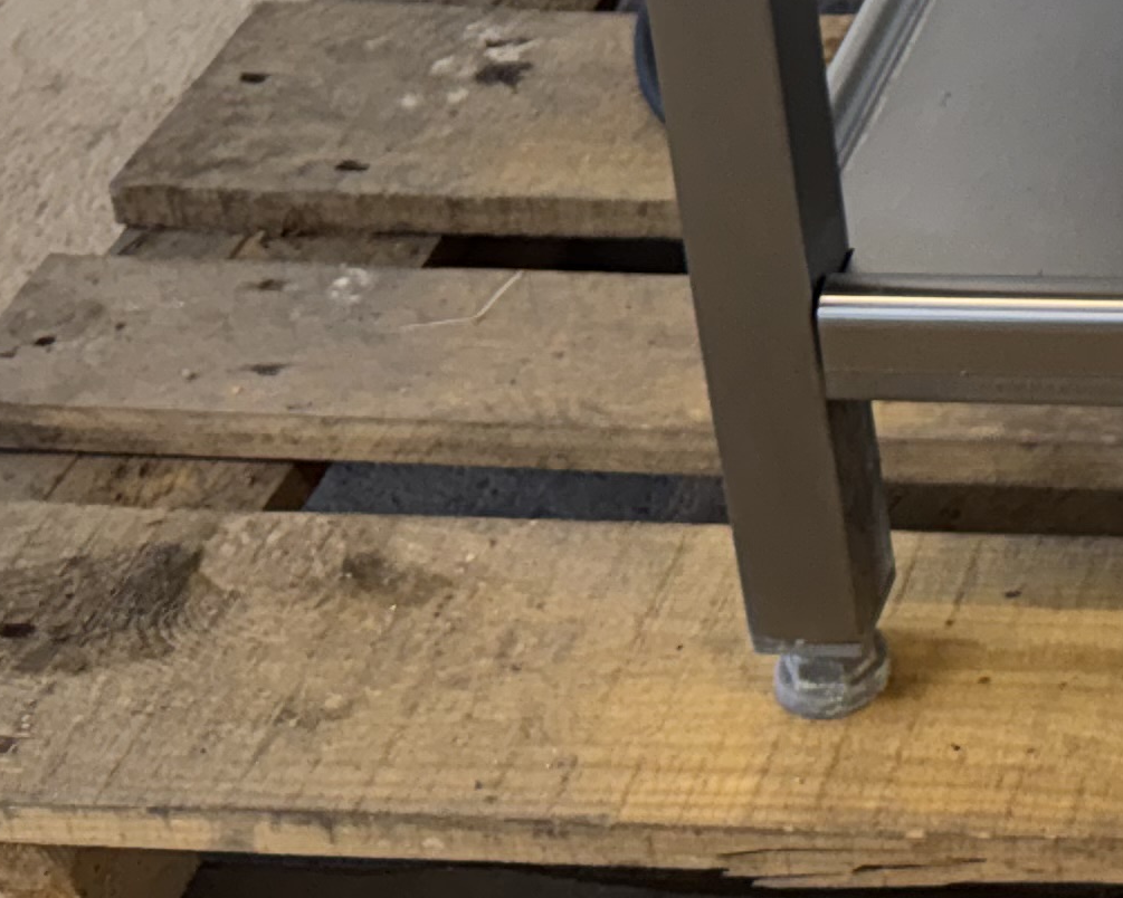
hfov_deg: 17.8
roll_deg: -0.6
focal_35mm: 94
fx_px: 3124
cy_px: -737
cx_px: 1791
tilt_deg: -21.3
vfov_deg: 14.4
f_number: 1.78
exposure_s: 1/100
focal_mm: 6.76
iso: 80
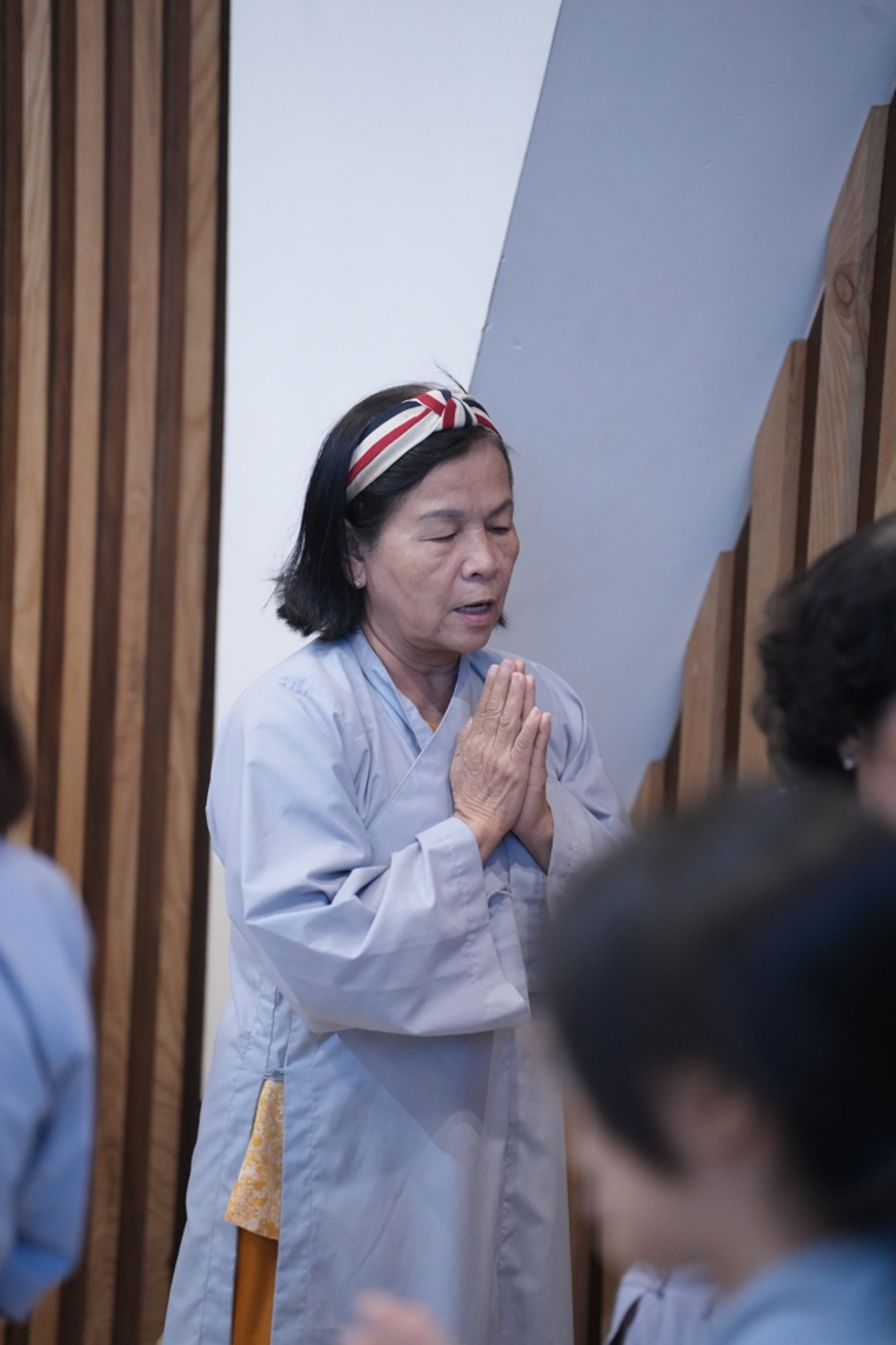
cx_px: 448
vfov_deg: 13.7
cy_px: 672
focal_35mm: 150
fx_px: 5600
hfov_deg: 9.1
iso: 5000
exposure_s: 1/160
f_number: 2.8
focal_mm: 150
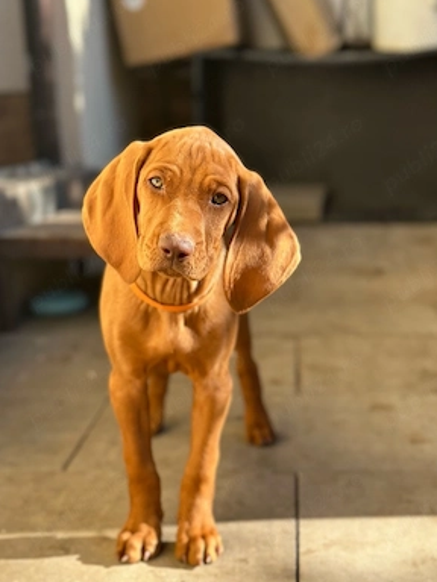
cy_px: 291
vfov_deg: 38.2
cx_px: 226
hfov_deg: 29.1
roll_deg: +2.1
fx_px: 842
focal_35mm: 50
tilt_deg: -10.6
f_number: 1.78
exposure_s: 1/1497
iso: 80
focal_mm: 6.86
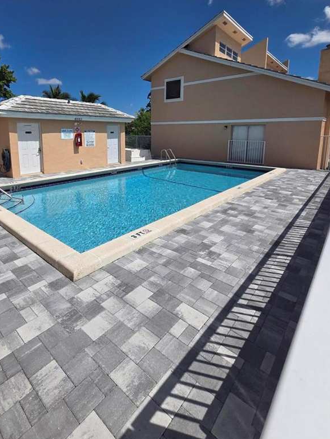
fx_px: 229
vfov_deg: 86.1
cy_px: 166
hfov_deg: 71.2
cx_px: 140
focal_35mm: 18
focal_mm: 1.7
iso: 25
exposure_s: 1/3229
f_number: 2.2
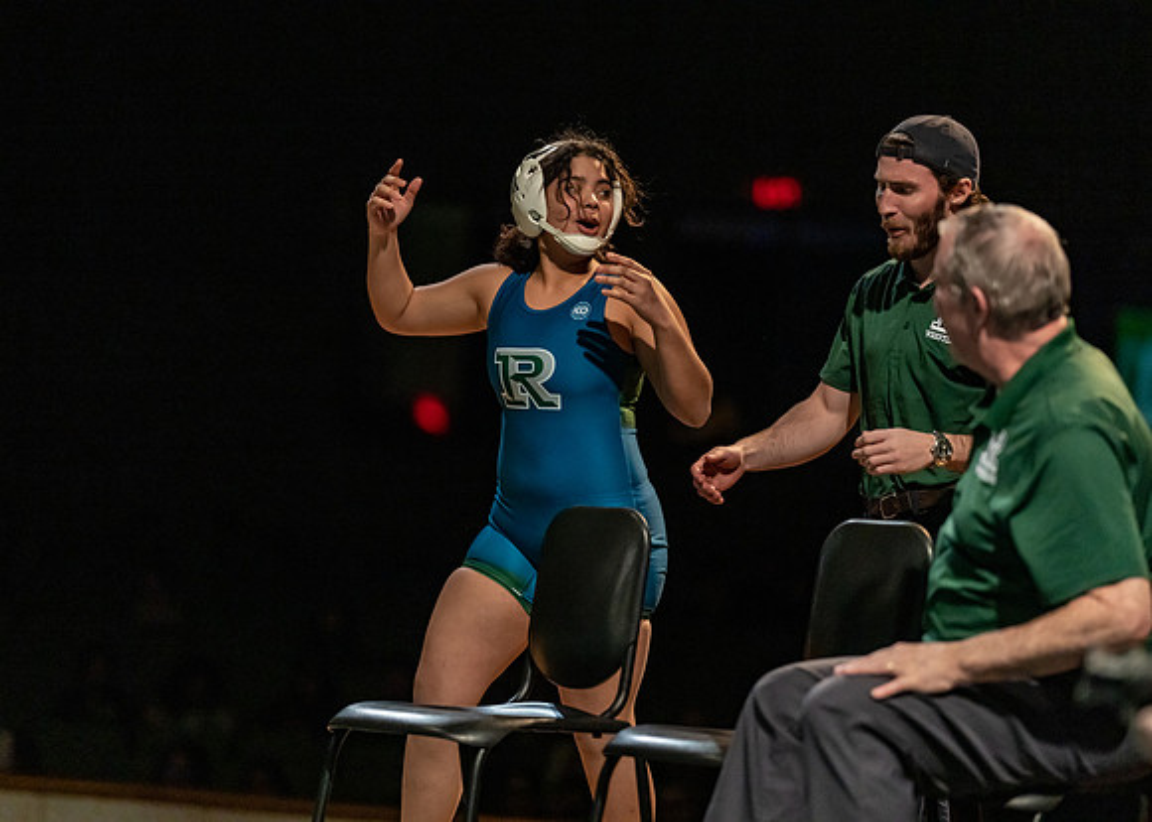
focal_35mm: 141
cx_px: 576
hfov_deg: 14.2
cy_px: 411
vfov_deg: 10.2
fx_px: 4627
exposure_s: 1/800
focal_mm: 135
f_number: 1.8
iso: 2500
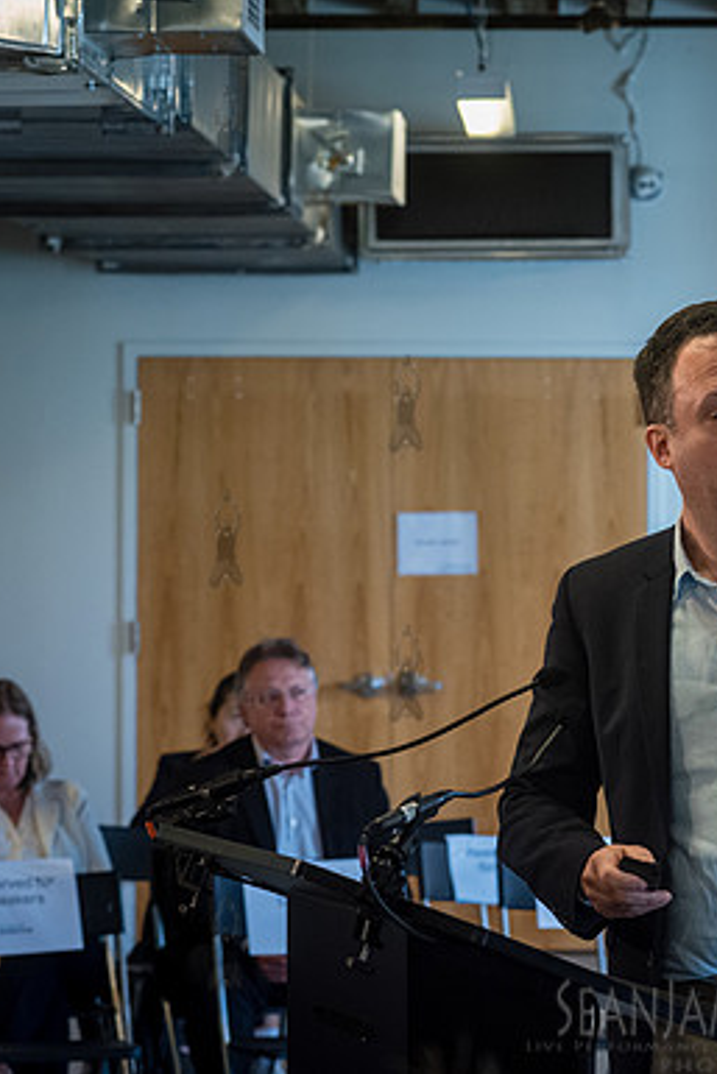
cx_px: 764
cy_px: 537
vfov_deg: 14.8
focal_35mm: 139
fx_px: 4149
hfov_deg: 9.8
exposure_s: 1/200
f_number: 5.6
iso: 2500
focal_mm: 86
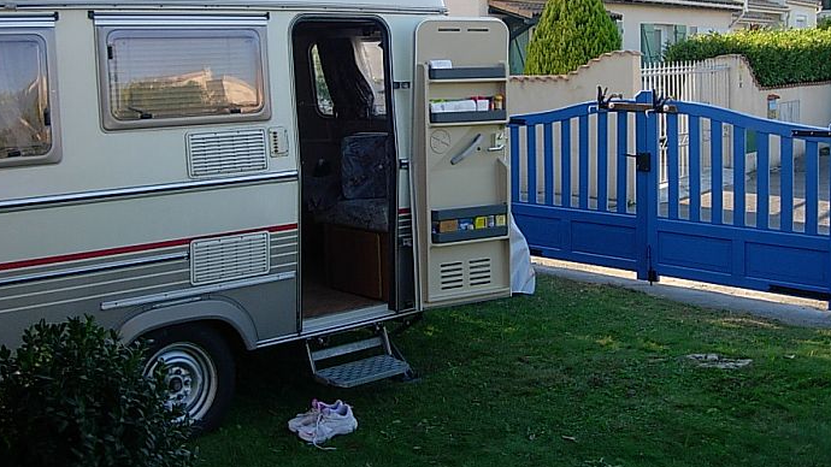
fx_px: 1058
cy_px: 142
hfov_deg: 42.9
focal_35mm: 48
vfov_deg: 24.7
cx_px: 452
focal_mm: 7.8
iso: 64
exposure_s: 1/384
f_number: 2.8
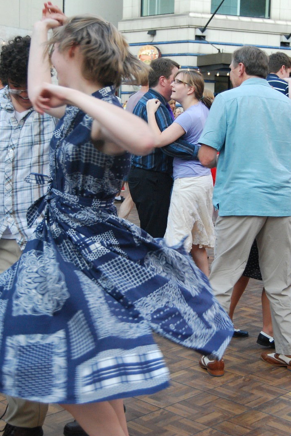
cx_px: 169
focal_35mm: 59
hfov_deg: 23.0
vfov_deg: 33.9
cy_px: 218
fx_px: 715
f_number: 4.2
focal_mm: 26
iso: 800
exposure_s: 1/250
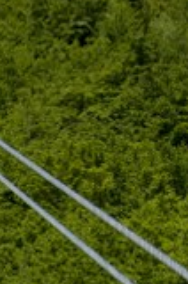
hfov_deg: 7.9
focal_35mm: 159
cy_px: 605
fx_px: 1251
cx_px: -266
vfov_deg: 11.4
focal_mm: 22
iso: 200
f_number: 9
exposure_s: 1/160
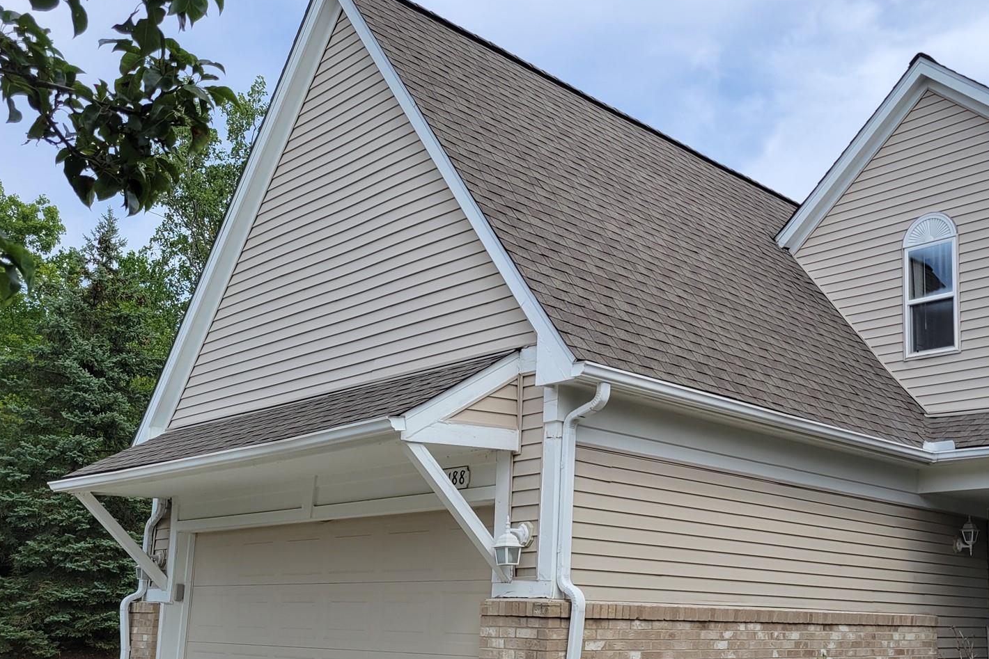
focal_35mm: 39
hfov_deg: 48.6
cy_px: 435
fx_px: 1071
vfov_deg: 33.9
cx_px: 674
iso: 40
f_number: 1.8
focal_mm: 5.4
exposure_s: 1/2016
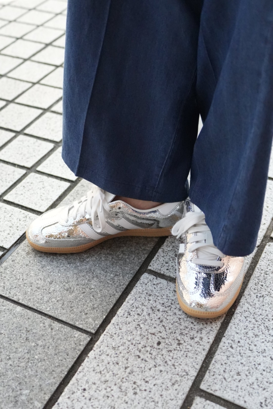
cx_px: 136
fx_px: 522
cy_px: 204
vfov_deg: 42.7
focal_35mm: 46
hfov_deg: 29.3
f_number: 2.8
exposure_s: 1/4098
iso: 8000
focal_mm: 31
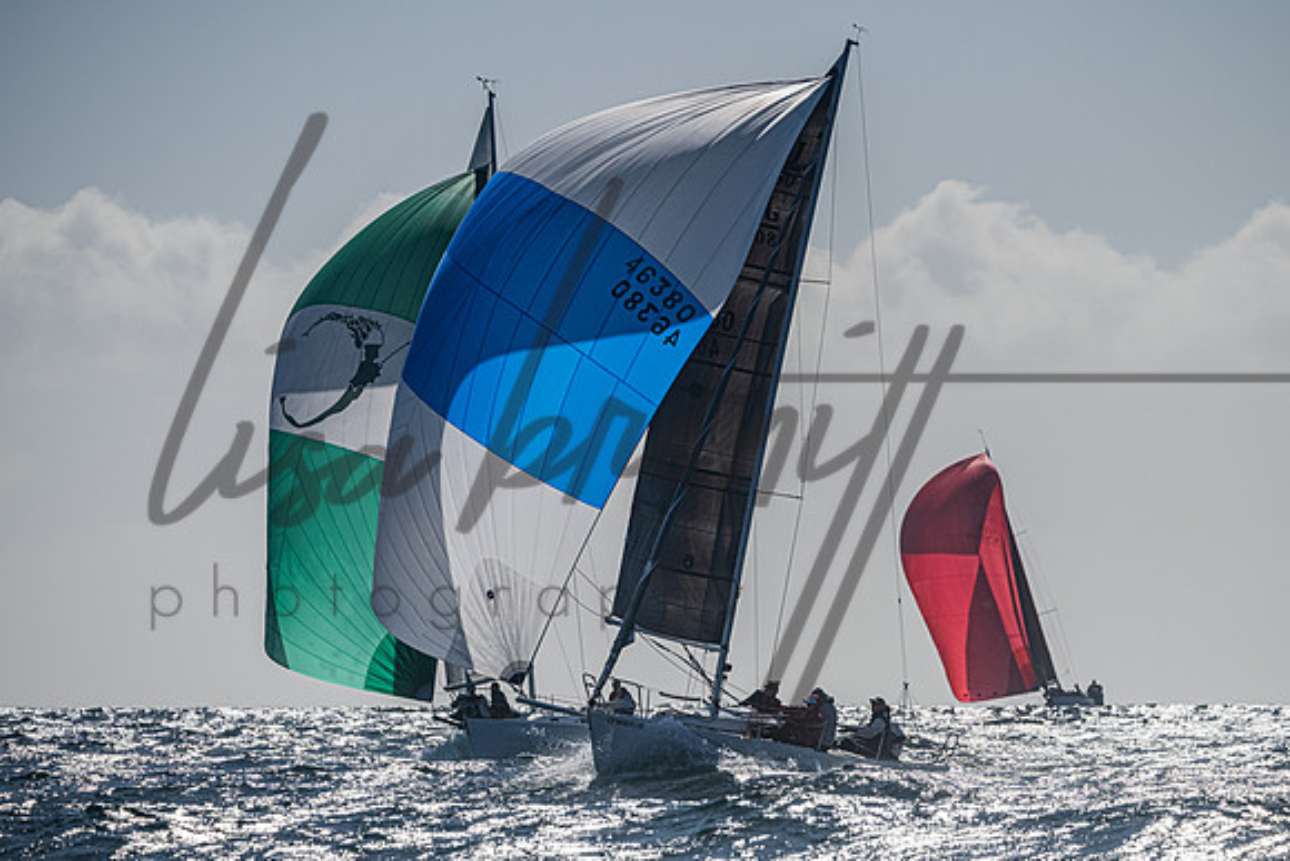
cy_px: 498
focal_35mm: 331
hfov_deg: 6.2
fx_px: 11870
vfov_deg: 4.2
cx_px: 714
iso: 320
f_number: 6.3
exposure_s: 1/8000
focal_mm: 260
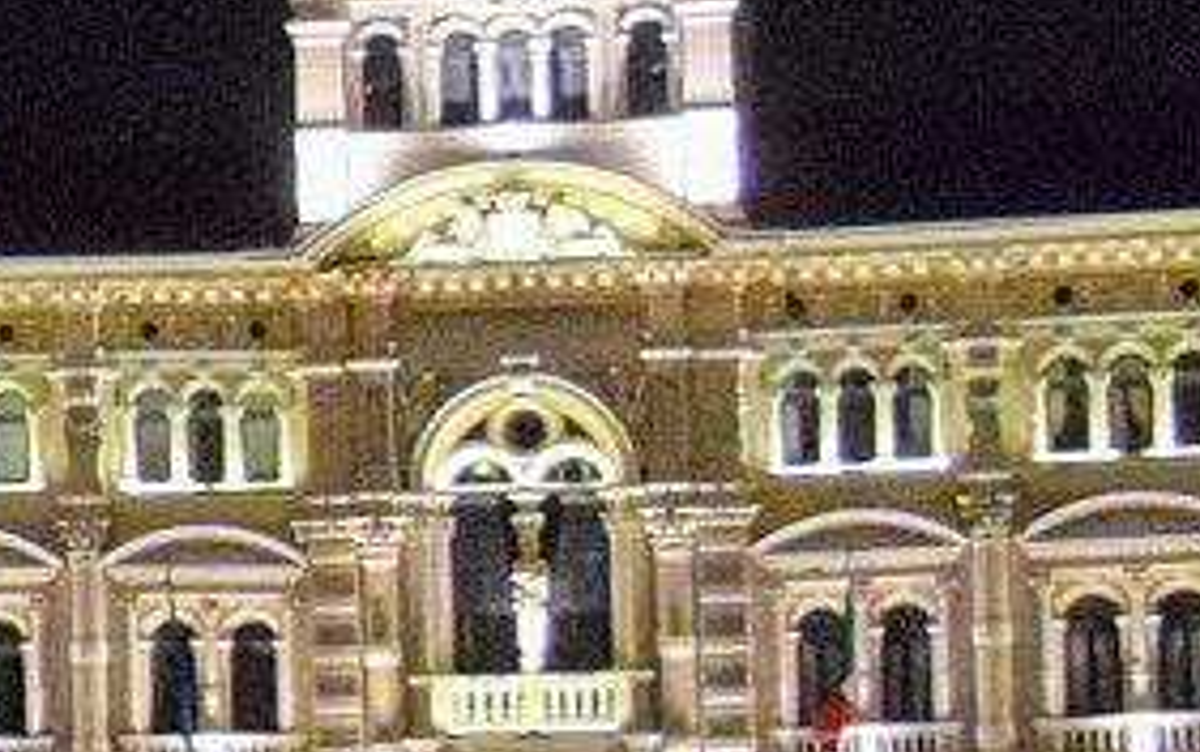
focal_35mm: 200
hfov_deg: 10.0
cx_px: -880
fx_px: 6541
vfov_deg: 6.5
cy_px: 884
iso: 2800
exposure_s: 1/60
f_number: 3.8
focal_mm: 23
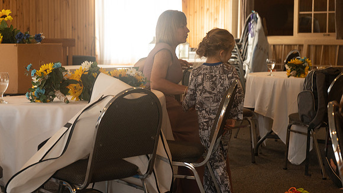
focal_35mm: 73
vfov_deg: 16.5
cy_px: 96
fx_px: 667
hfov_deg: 28.9
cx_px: 172
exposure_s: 1/100
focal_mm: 70
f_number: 5.6
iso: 1600
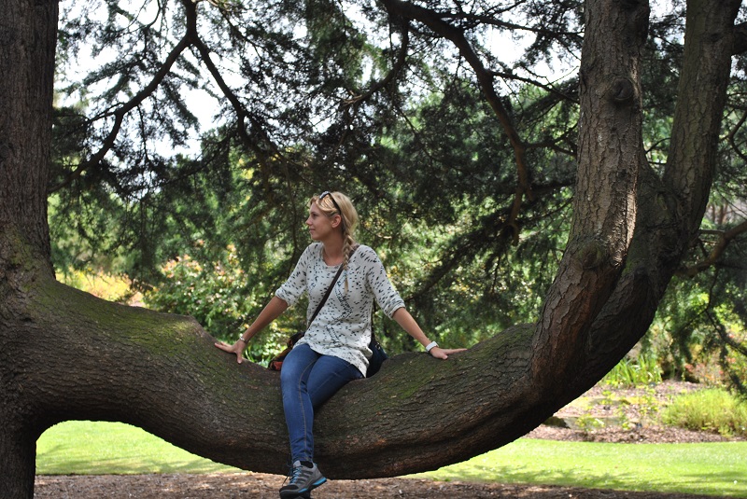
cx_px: 374
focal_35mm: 69
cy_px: 250
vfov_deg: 19.8
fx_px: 1433
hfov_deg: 29.2
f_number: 5.6
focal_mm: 46
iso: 140
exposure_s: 1/125
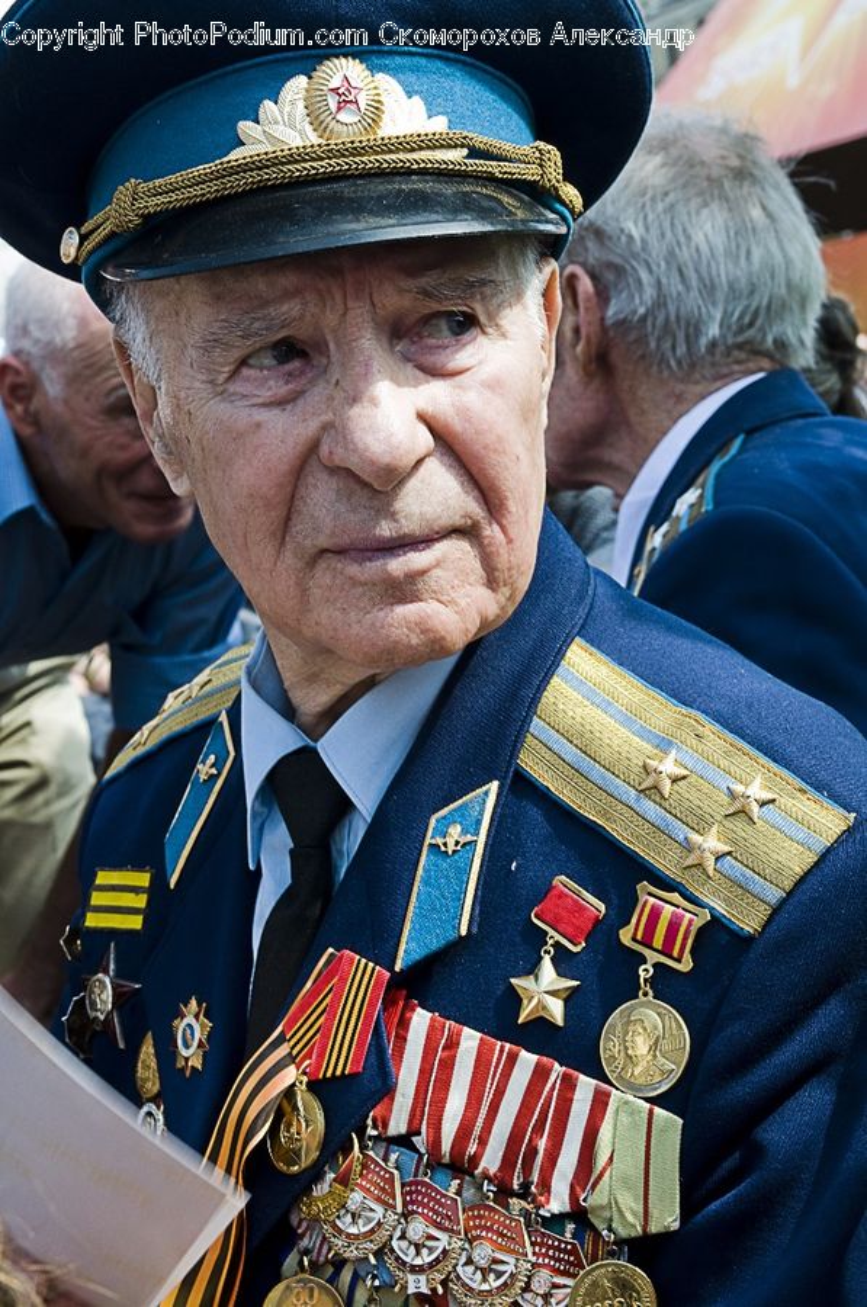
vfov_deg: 28.1
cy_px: 654
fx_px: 2610
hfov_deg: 18.9
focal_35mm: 72
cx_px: 434
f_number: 11
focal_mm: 48
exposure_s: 1/60
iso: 160
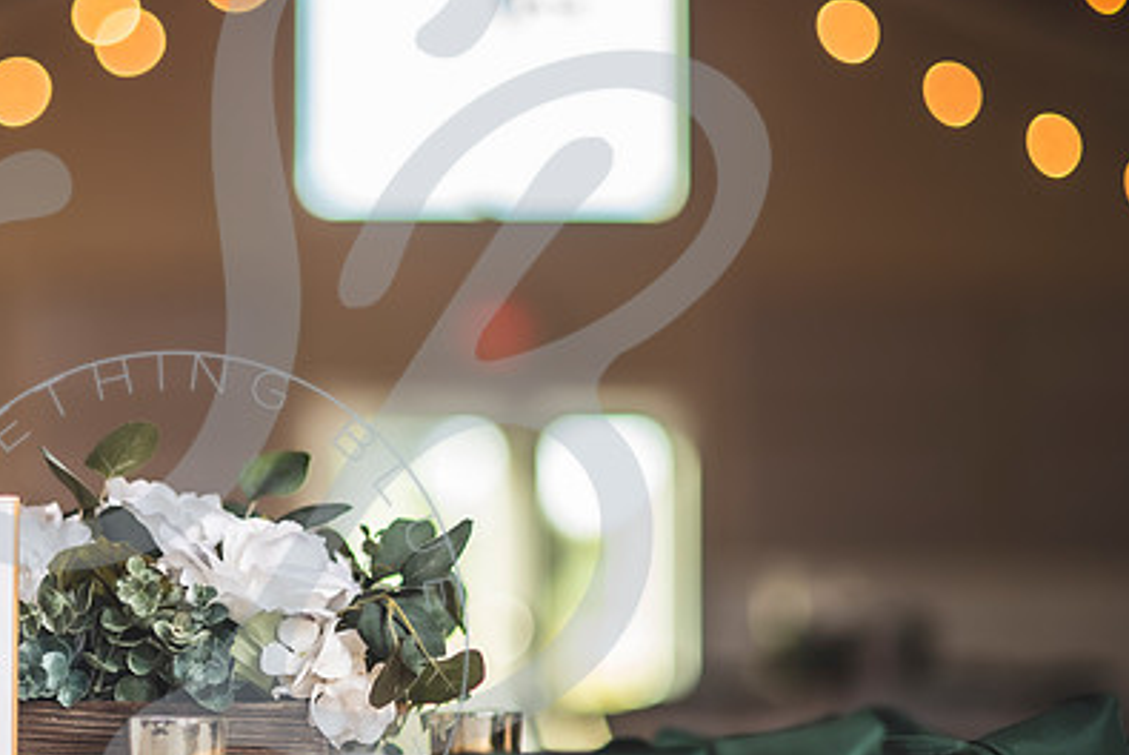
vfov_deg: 11.0
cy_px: 405
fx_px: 3923
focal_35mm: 125
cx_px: 318
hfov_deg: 16.3
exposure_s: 1/200
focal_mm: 85
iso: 200
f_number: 1.8
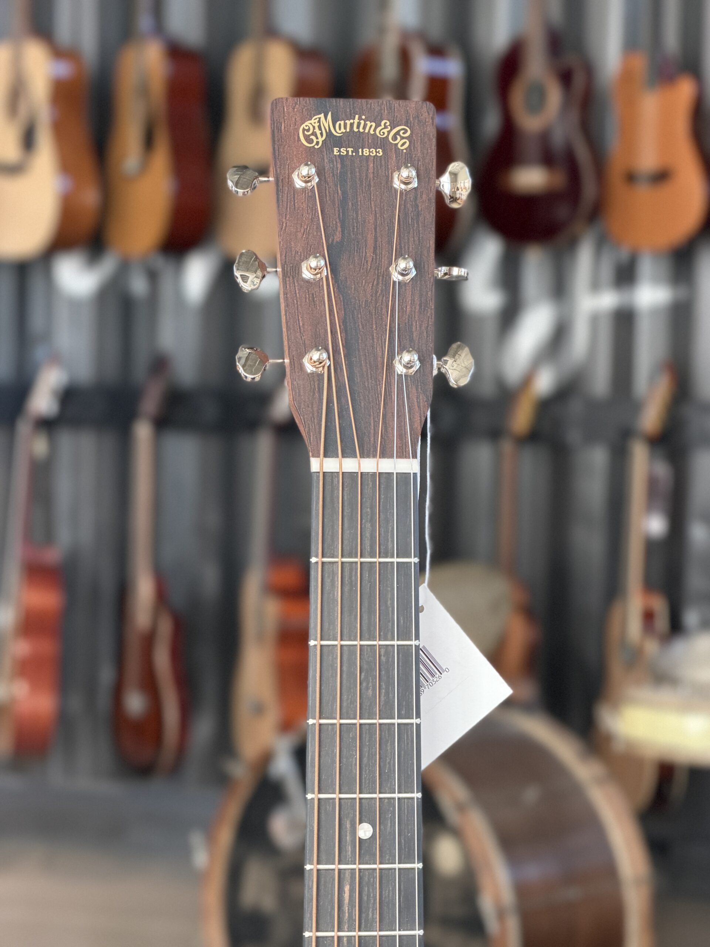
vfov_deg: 19.6
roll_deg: -1.7
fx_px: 2735
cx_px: 355
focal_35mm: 100
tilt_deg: -5.2
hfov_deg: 14.8
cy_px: 474
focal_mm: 16.89
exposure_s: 1/119
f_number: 2.8
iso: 400
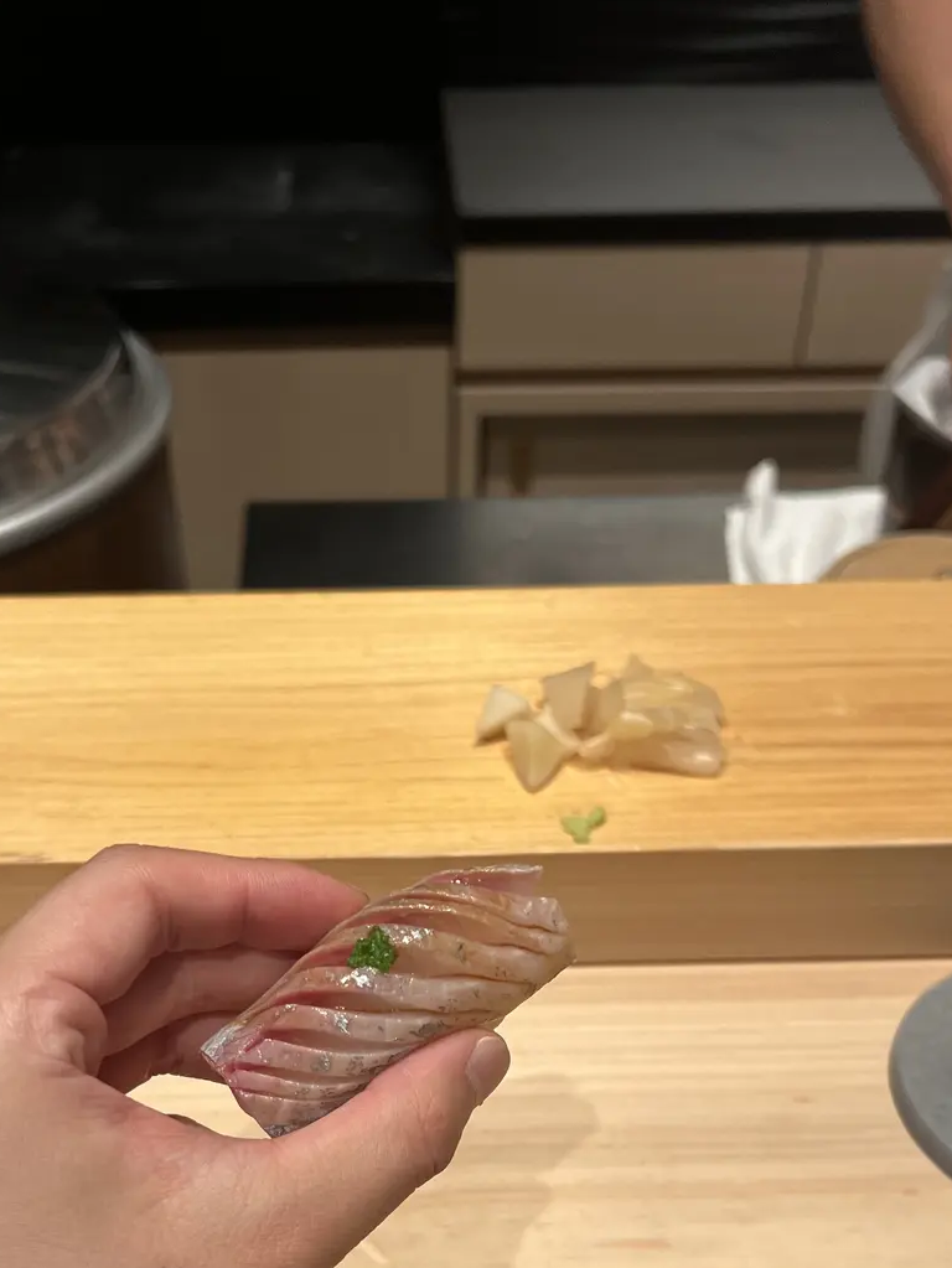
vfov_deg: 42.9
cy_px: 1001
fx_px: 1539
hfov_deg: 34.3
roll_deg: +2.1
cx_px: 394
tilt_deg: -44.0
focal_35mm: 42
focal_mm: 5.7
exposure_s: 1/120
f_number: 1.5
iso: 125
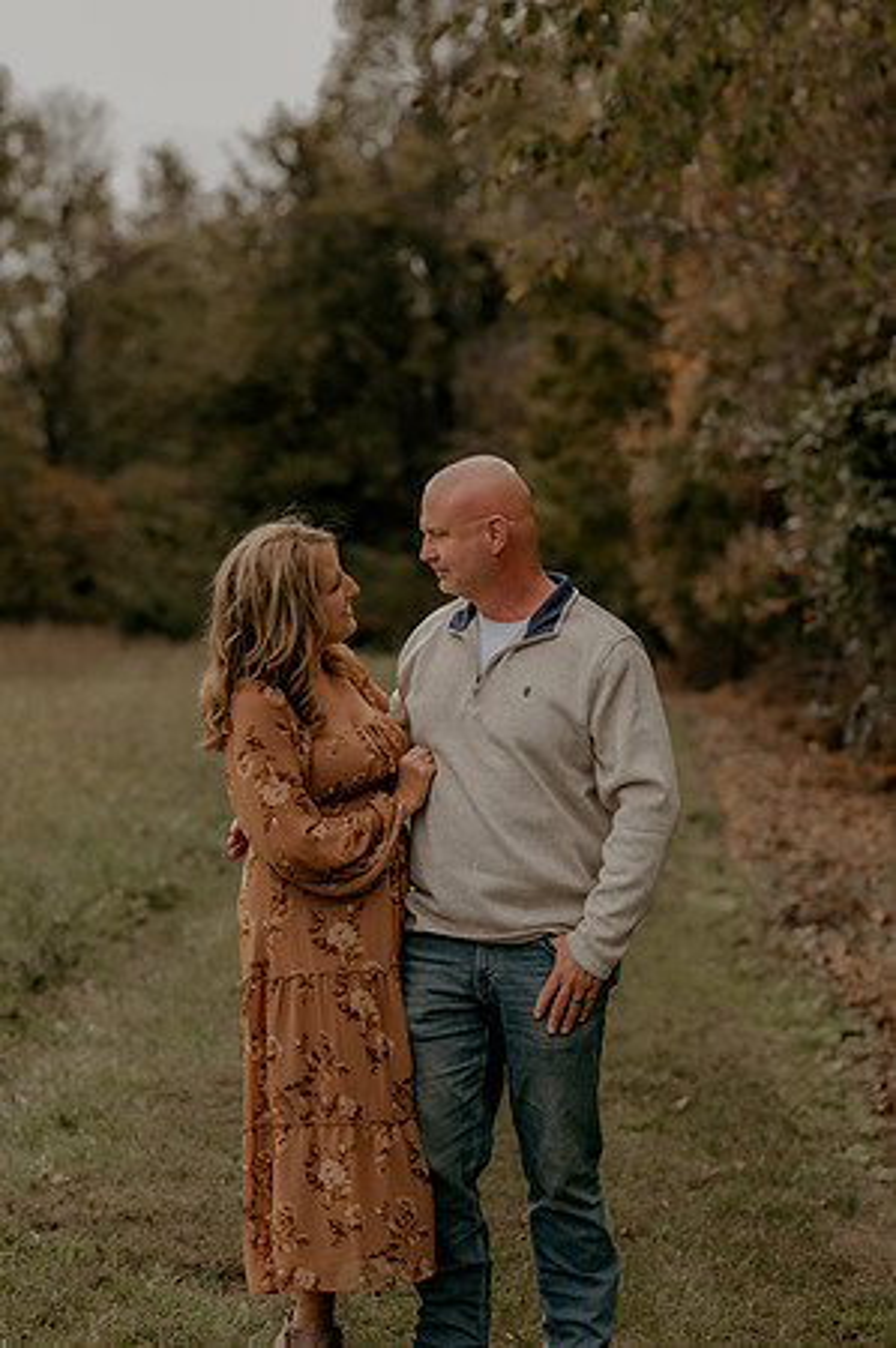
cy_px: 674
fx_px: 3180
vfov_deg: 23.9
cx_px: 448
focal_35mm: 85
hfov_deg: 16.0
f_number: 2.8
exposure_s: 1/640
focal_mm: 85
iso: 125
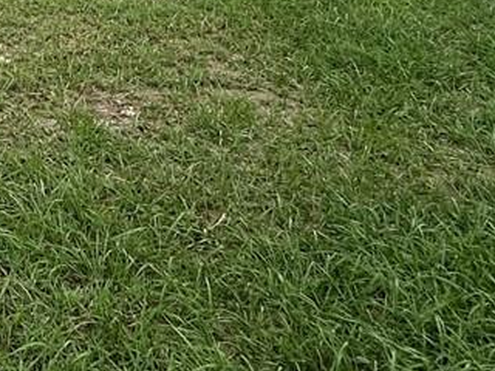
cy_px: -232
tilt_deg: -2.3
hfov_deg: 22.7
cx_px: -244
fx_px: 1001
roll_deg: +0.1
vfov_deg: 18.0
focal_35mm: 70
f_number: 2.2
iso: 40
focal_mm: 2.22
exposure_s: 1/1689
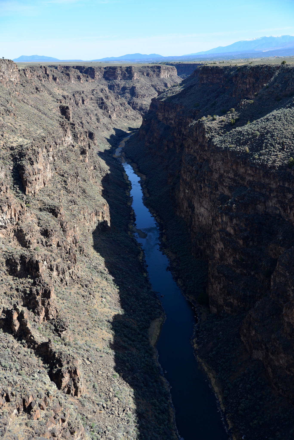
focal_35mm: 35
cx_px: 147
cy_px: 220
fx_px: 428
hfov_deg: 37.9
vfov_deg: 54.4
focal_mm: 35
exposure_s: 1/500
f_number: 4
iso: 100
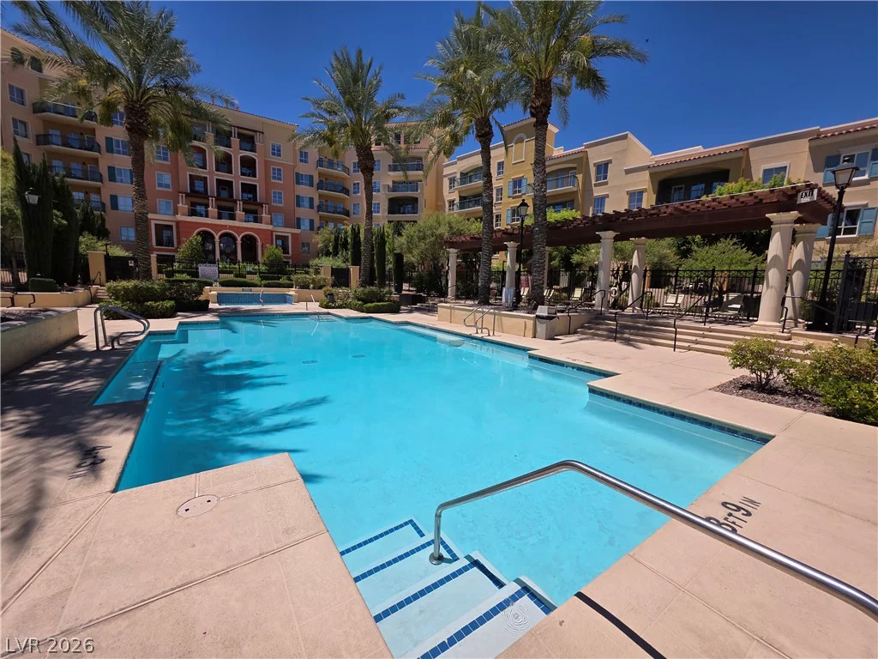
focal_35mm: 13
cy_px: 330
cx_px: 439
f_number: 1.9
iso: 40
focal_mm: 2.2
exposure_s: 1/4037
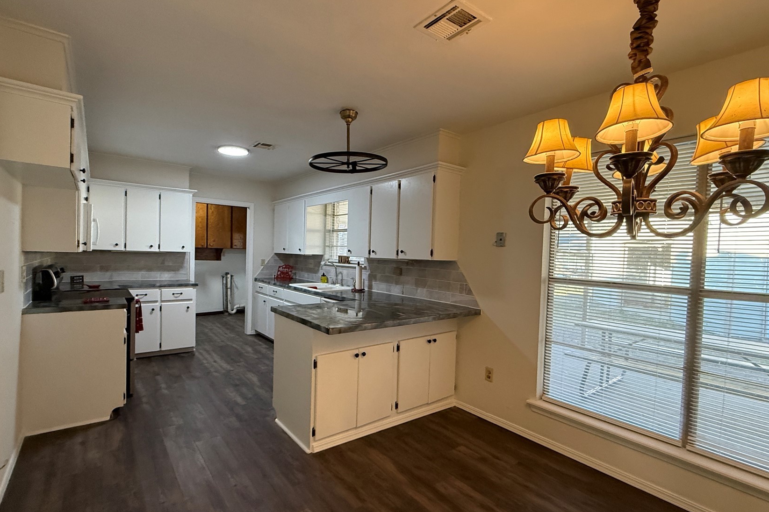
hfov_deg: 92.9
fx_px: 363
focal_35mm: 17
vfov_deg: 70.4
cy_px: 264
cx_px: 342
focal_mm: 2.22
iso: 500
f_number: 2.2
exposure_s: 1/120
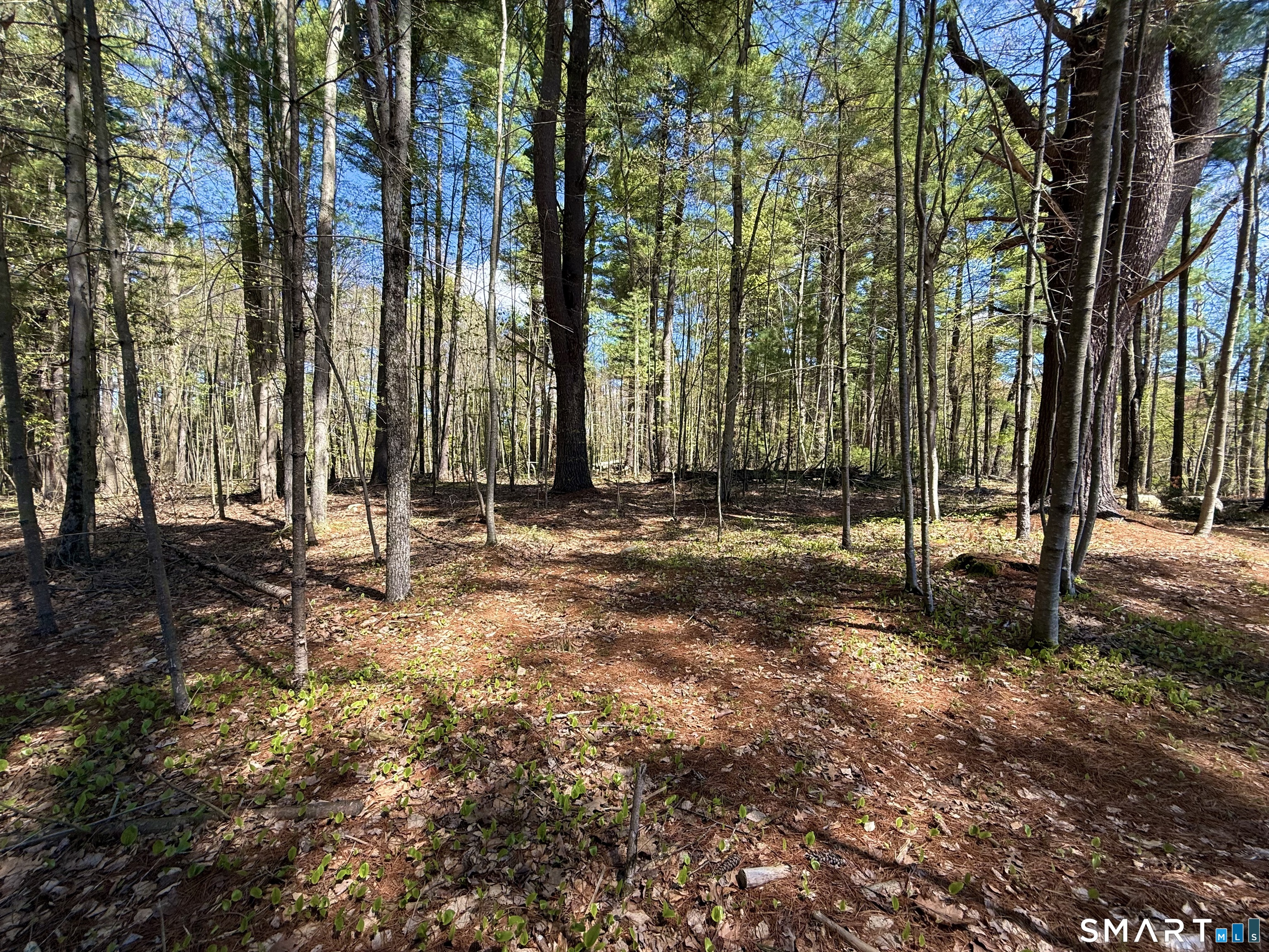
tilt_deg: -2.8
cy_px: 476
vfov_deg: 85.7
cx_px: 634
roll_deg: -1.2
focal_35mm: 14
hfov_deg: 102.1
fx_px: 513
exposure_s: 1/439
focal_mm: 2.22
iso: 64
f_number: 2.2
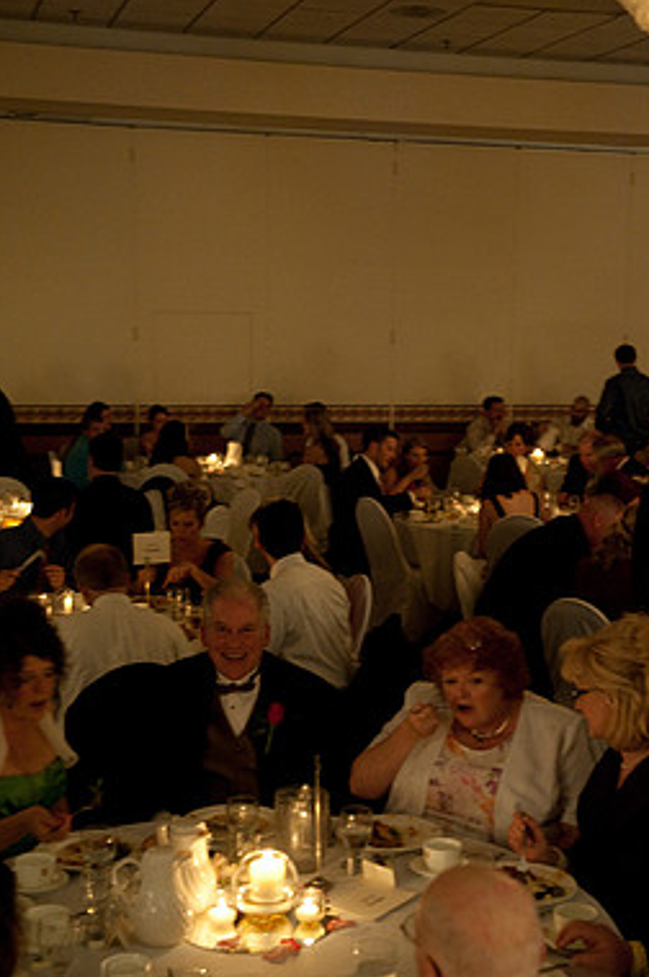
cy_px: 547
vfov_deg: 35.0
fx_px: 1544
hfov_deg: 23.7
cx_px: 382
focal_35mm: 57
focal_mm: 48
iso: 3200
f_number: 4
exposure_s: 1/40
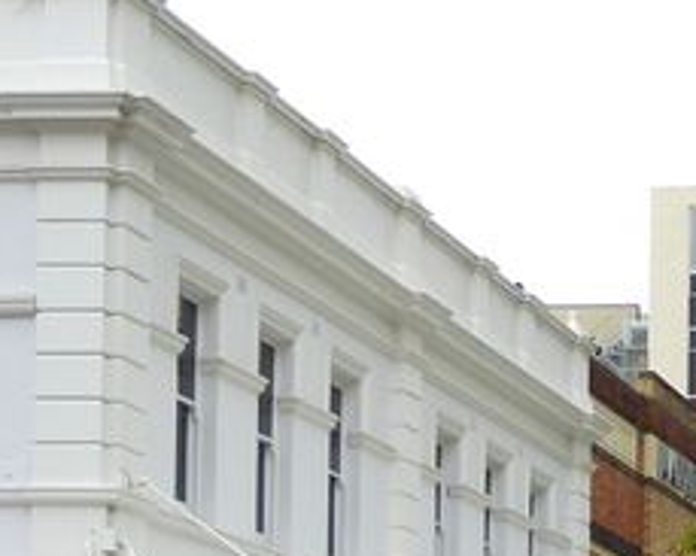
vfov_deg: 9.5
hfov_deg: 11.9
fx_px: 3233
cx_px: 912
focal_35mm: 157
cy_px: 902
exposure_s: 1/200
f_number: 3.9
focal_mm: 7.8
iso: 80
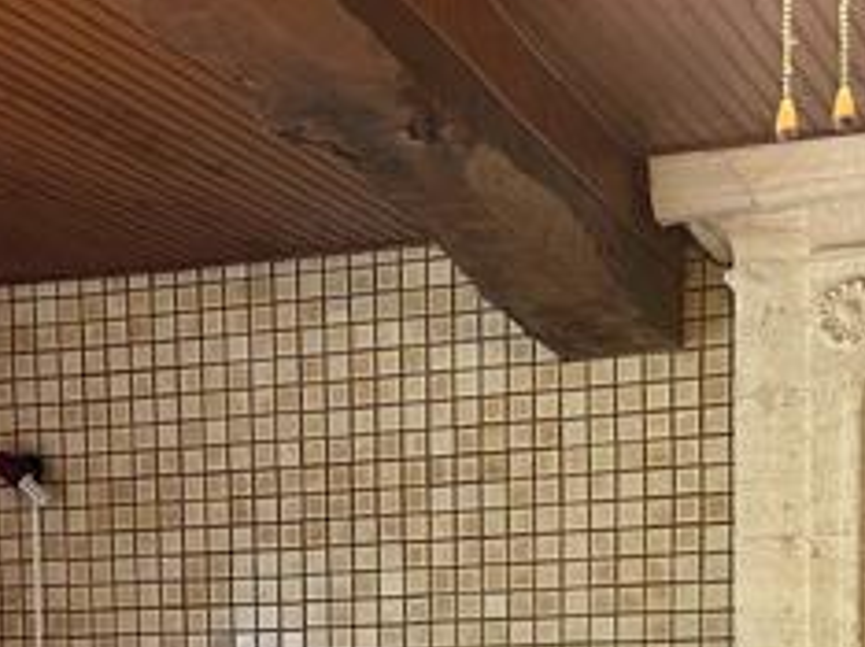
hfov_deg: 22.0
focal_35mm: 89
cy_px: 928
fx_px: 2222
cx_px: 307
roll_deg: +1.0
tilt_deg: -4.8
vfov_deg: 15.5
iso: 80
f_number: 1.5
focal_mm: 5.7
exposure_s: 1/50
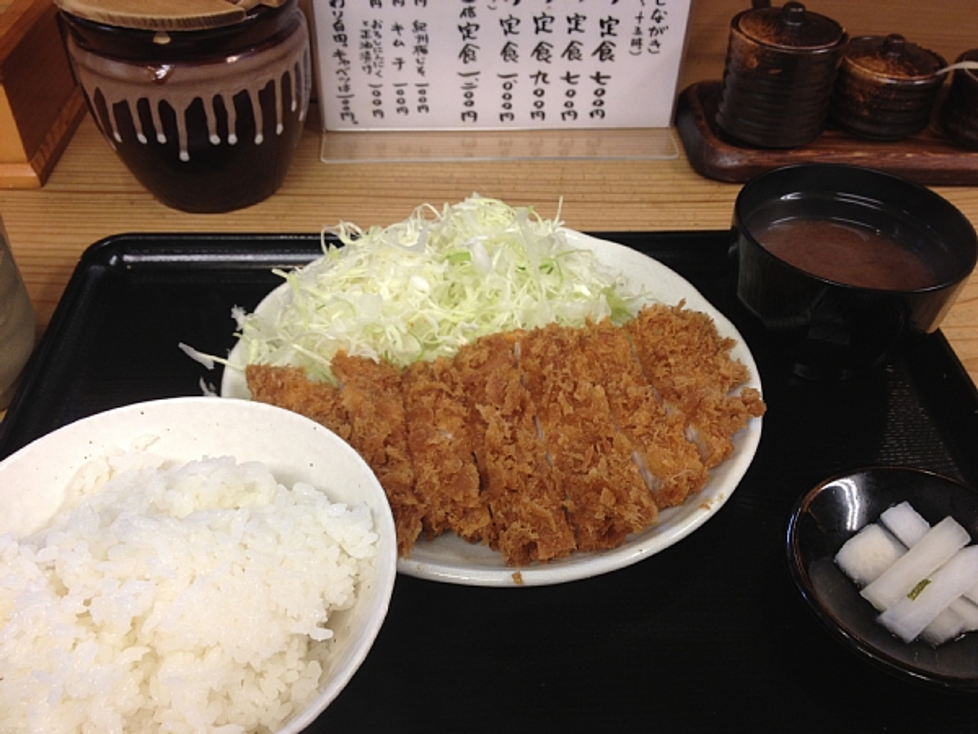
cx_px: 489
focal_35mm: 35
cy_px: 367
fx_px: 989
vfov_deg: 40.7
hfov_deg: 52.6
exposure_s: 1/24
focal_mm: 4.28
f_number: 2.4
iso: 50
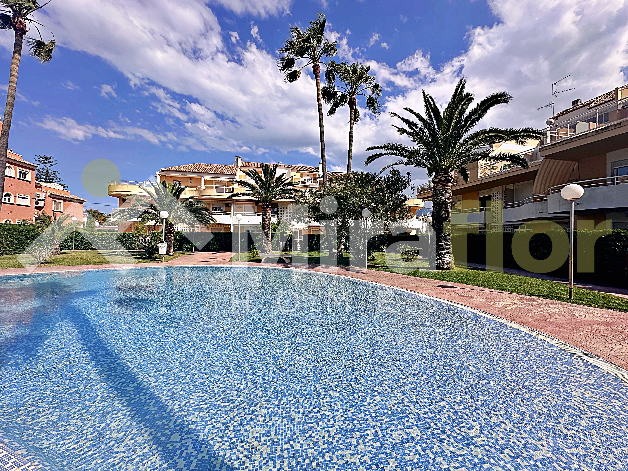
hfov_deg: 102.1
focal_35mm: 14
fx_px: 254
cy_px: 236
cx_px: 314
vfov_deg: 85.7
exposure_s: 1/3040
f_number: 2.2
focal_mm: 2.22
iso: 50
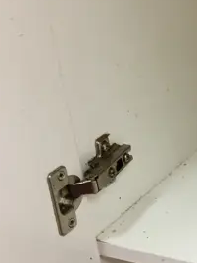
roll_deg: +1.4
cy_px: 127
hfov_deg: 12.2
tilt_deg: -25.2
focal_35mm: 111
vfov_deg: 17.7
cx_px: 362
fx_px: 842
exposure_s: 1/17
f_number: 2.2
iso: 64
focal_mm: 4.15
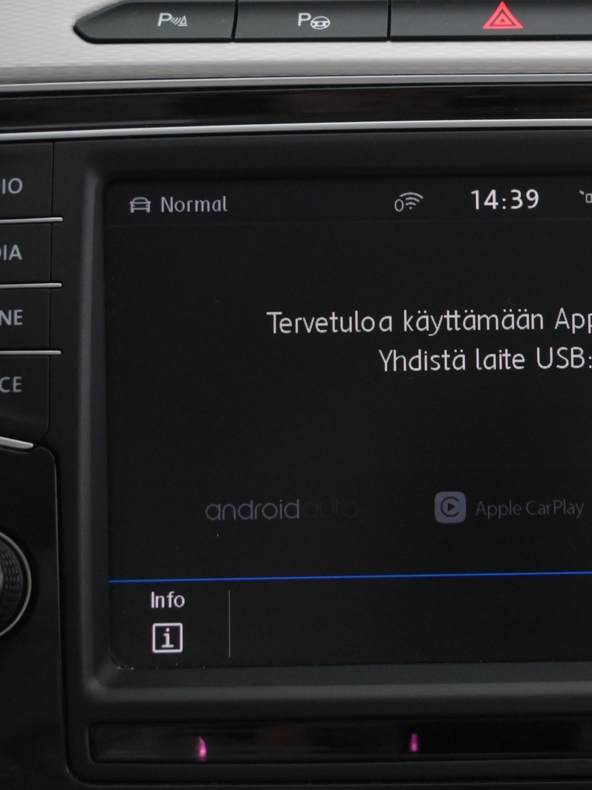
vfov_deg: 30.4
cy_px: 389
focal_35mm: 64
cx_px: 511
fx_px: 1454
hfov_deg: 22.6
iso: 3600
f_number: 4.8
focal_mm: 29
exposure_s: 1/50
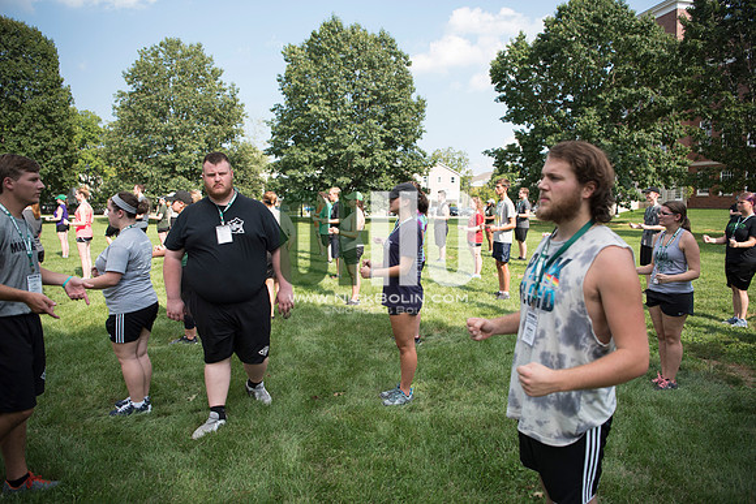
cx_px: 378
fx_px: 504
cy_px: 252
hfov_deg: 73.7
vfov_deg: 53.2
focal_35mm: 24
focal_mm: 24
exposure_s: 1/2000
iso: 200
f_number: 2.8
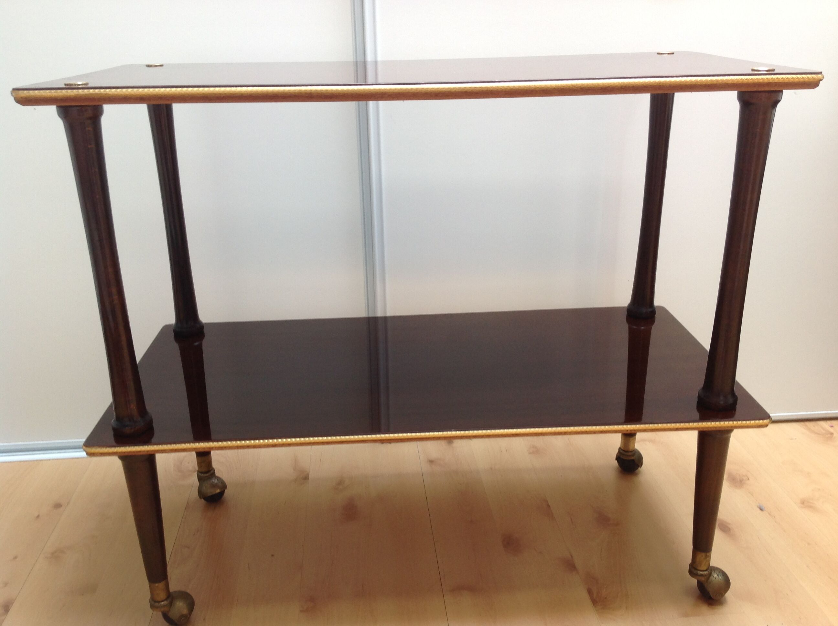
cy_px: 313
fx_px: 846
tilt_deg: -21.0
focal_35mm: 35
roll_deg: +1.1
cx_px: 419
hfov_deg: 52.7
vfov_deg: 40.6
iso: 50
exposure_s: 1/15
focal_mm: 4.28
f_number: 2.4
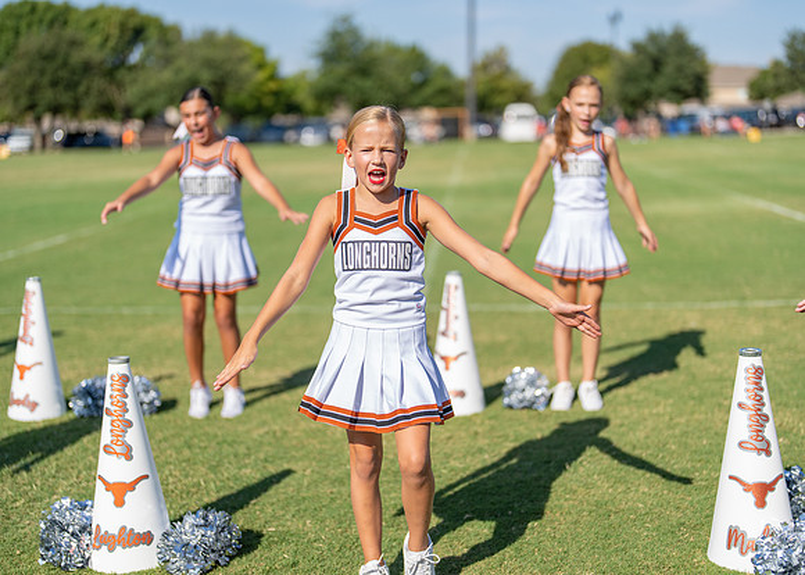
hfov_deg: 37.2
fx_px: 1198
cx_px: 402
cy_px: 288
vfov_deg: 27.0
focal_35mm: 52
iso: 100
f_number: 1.2
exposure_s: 1/8000
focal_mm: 50
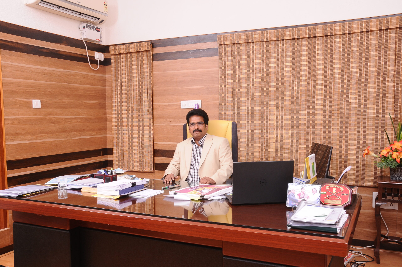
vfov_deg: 36.8
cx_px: 201
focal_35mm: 36
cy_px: 134
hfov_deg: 53.2
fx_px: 401
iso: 320
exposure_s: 1/125
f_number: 8
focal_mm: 24
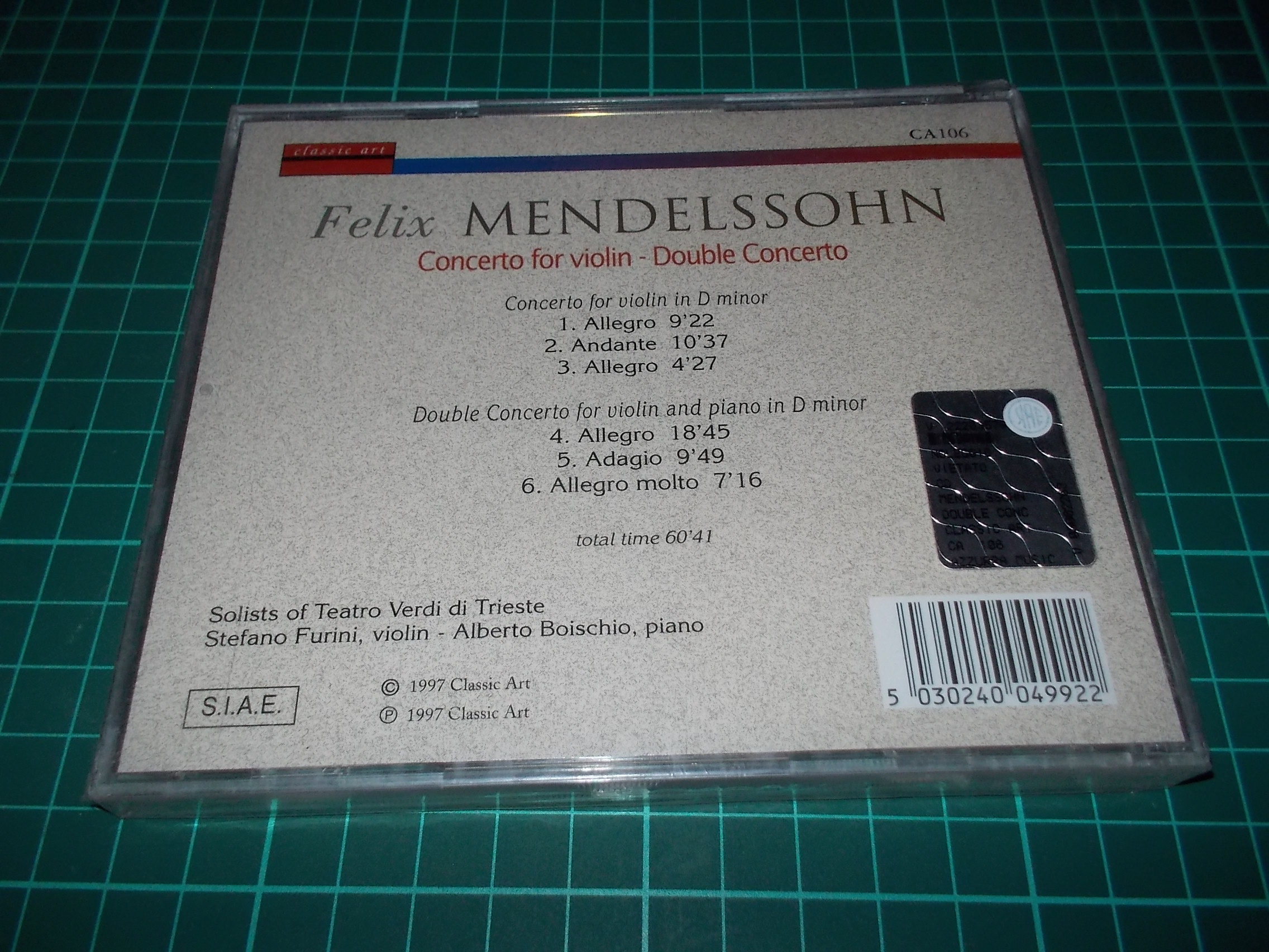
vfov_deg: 48.2
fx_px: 1063
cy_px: 476
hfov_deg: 61.7
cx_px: 634
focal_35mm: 29
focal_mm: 4.1
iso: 200
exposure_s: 1/30
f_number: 3.3
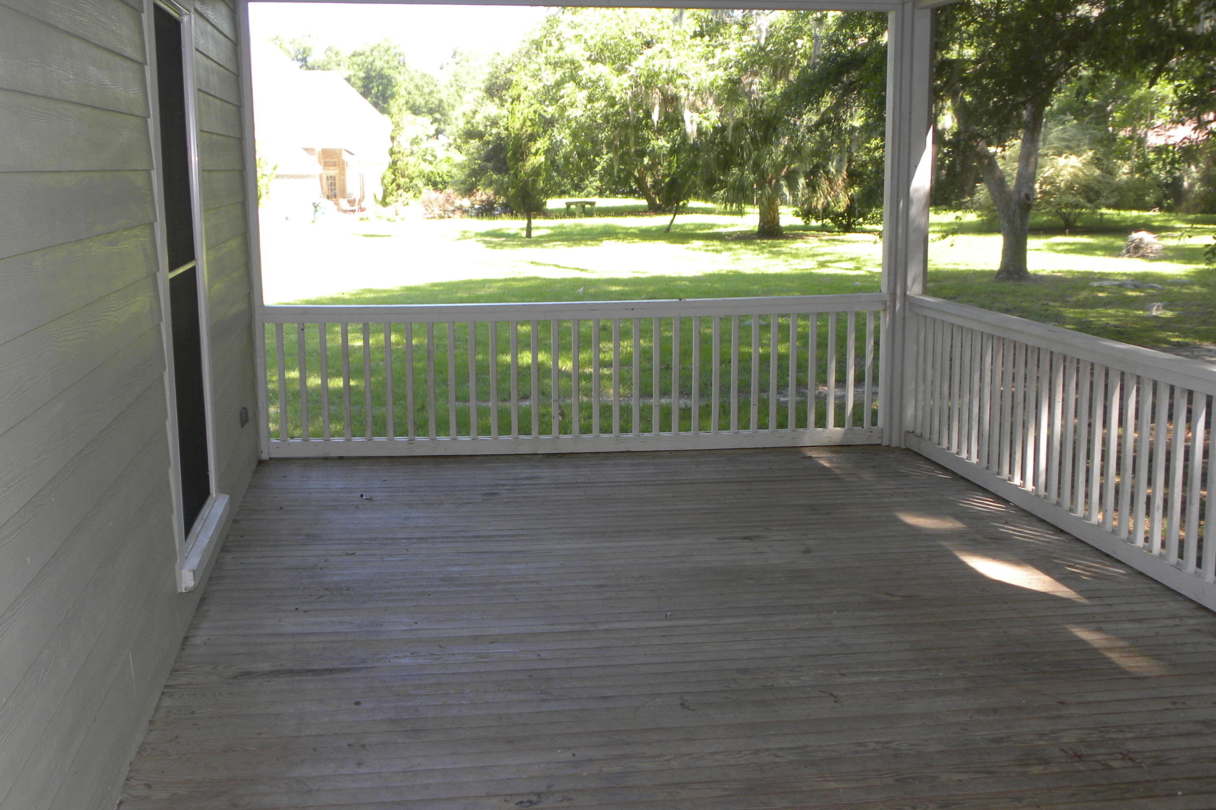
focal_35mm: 39
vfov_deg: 34.2
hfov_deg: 49.6
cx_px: 600
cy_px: 385
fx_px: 1317
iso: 95
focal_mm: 6.6
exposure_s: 1/62.6
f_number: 3.2
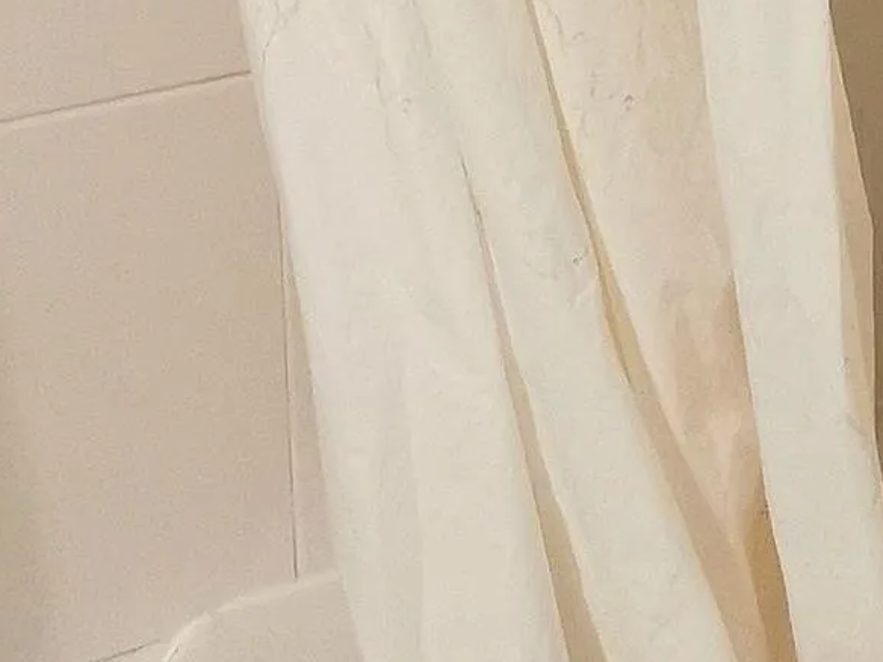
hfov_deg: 13.5
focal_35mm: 142
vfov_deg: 10.1
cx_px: 1031
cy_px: -293
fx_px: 3622
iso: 320
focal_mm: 5.56
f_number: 1.6
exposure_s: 1/40
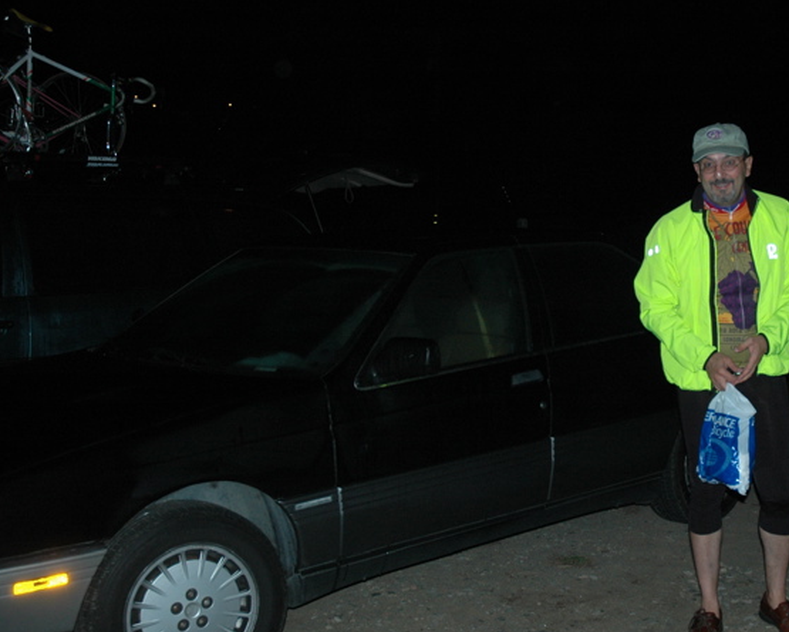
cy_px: 318
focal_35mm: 55
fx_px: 1277
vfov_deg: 27.8
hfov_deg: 33.9
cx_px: 556
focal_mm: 27
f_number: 3.8
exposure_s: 1/60
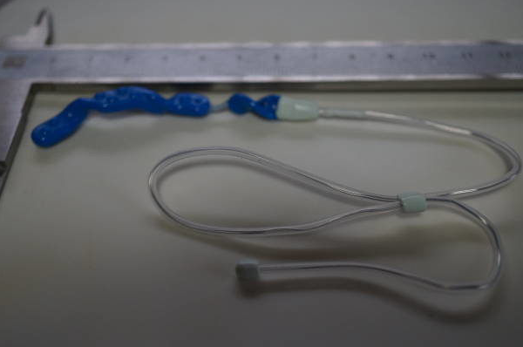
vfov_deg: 28.0
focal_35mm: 48
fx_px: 696
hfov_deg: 41.2
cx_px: 263
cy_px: 177
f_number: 4
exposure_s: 1/160
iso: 1000
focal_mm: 30
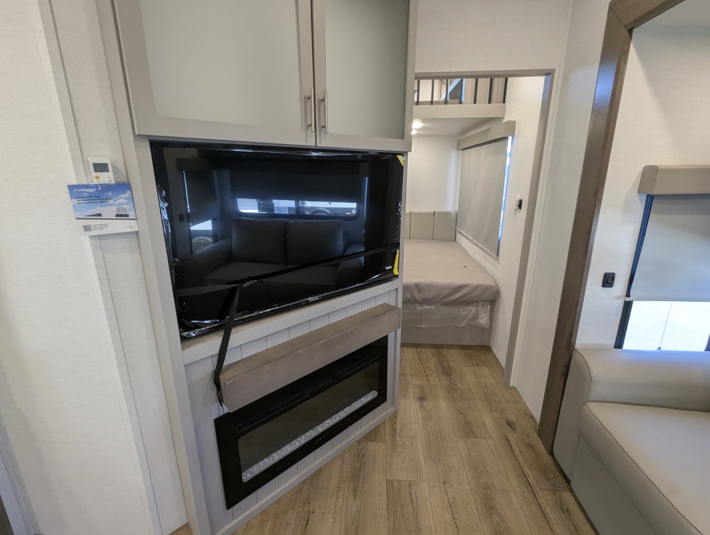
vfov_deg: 78.2
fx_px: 329
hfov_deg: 94.4
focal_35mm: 16
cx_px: 355
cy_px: 268
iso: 227
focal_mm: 2.35
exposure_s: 1/69.5
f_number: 2.2
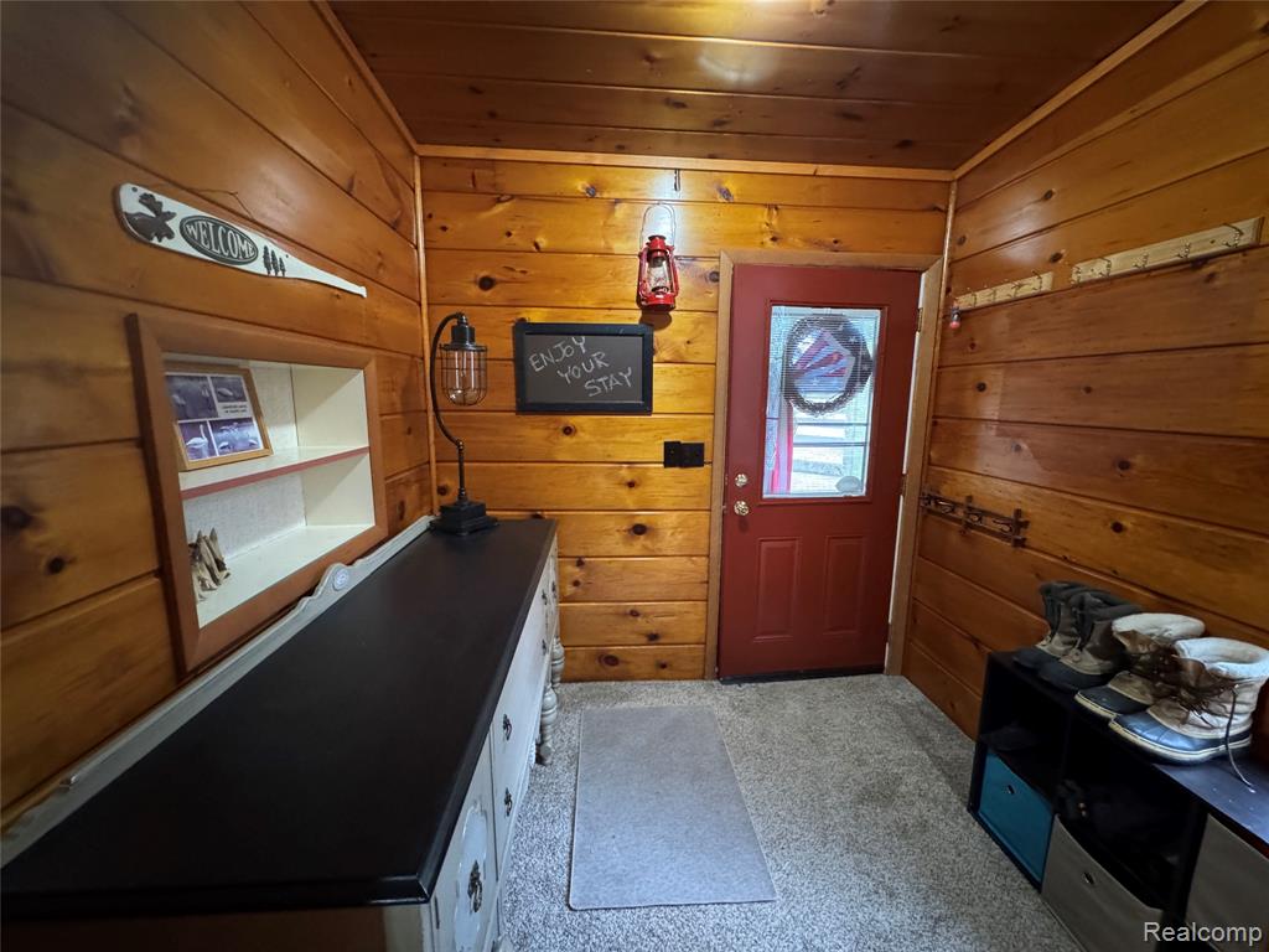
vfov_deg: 85.7
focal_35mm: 14
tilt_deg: -9.8
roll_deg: -1.5
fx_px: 513
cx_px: 634
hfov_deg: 102.1
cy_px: 476
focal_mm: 2.22
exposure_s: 1/40
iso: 1000
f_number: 2.2
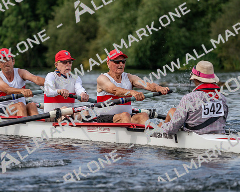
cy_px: 96
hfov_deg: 7.0
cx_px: 102
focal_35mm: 275
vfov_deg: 5.6
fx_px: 1954
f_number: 5.6
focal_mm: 243
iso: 400
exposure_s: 1/1600
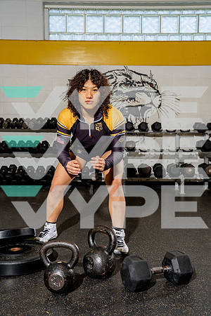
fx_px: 360
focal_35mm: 41
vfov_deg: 47.4
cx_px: 106
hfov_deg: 32.6
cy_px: 158
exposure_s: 1/200
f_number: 5.6
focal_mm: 41
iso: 200
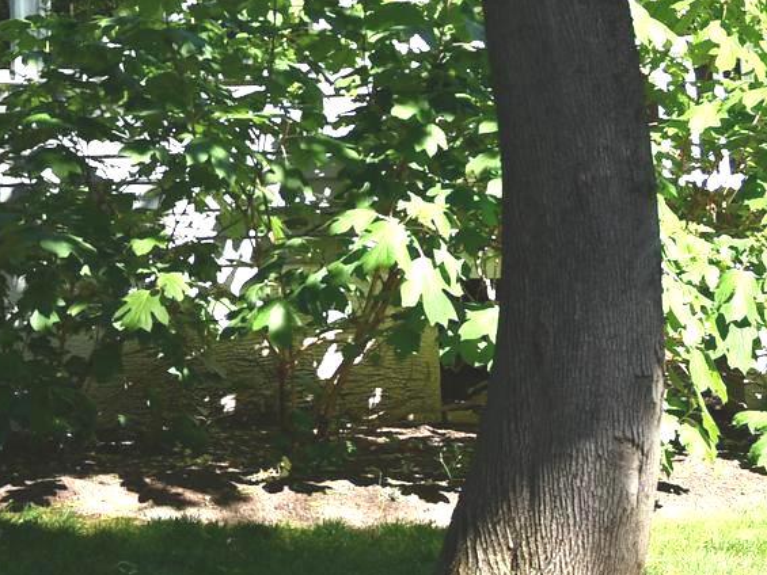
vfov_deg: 12.6
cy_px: -119
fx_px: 2549
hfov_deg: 16.1
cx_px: -251
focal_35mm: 115
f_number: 5
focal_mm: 22
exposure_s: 1/250
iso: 100
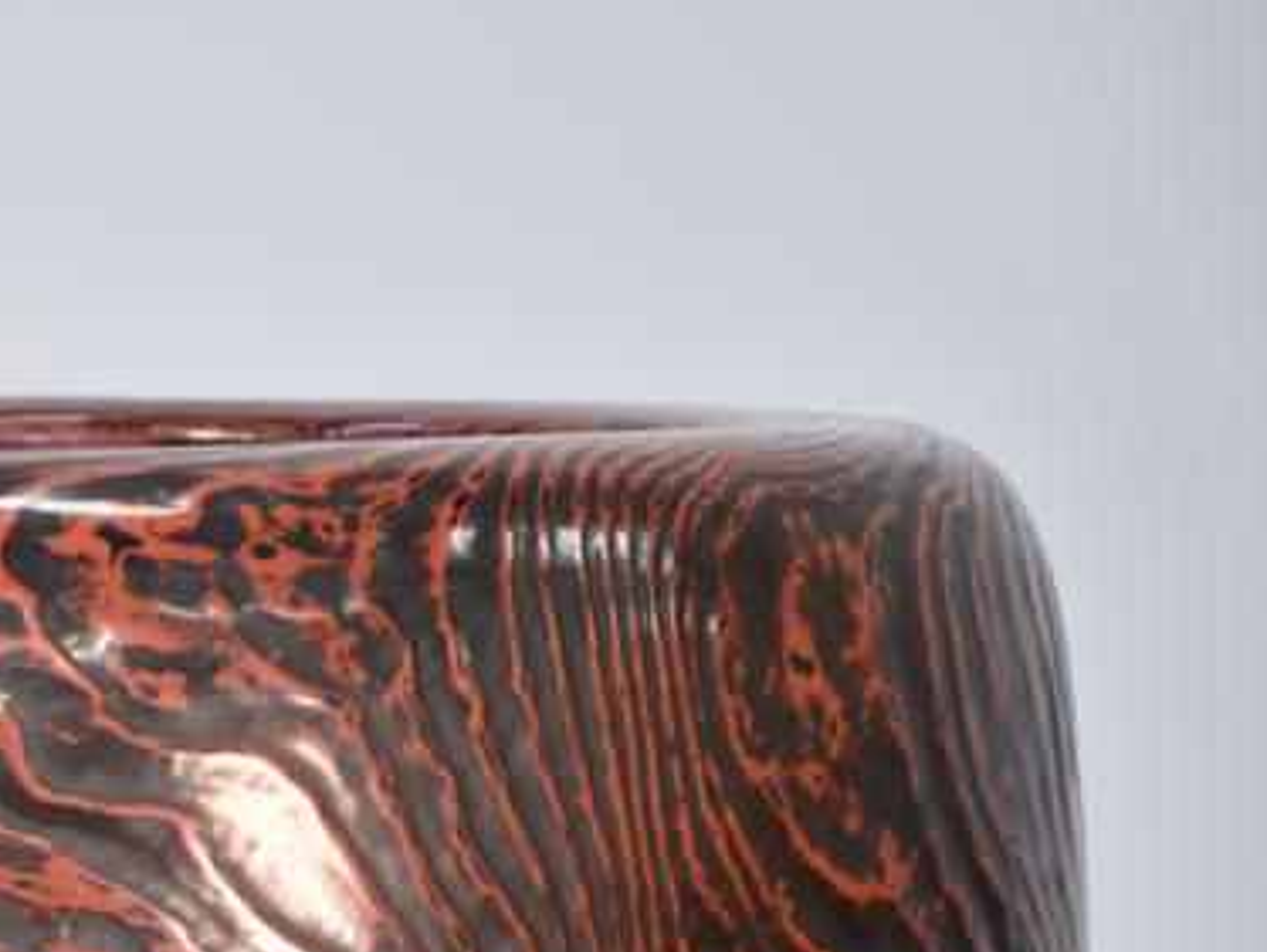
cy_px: 1133
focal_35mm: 418
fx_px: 15309
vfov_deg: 3.6
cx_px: -335
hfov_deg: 4.7
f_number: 5.6
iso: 400
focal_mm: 100
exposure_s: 1/20
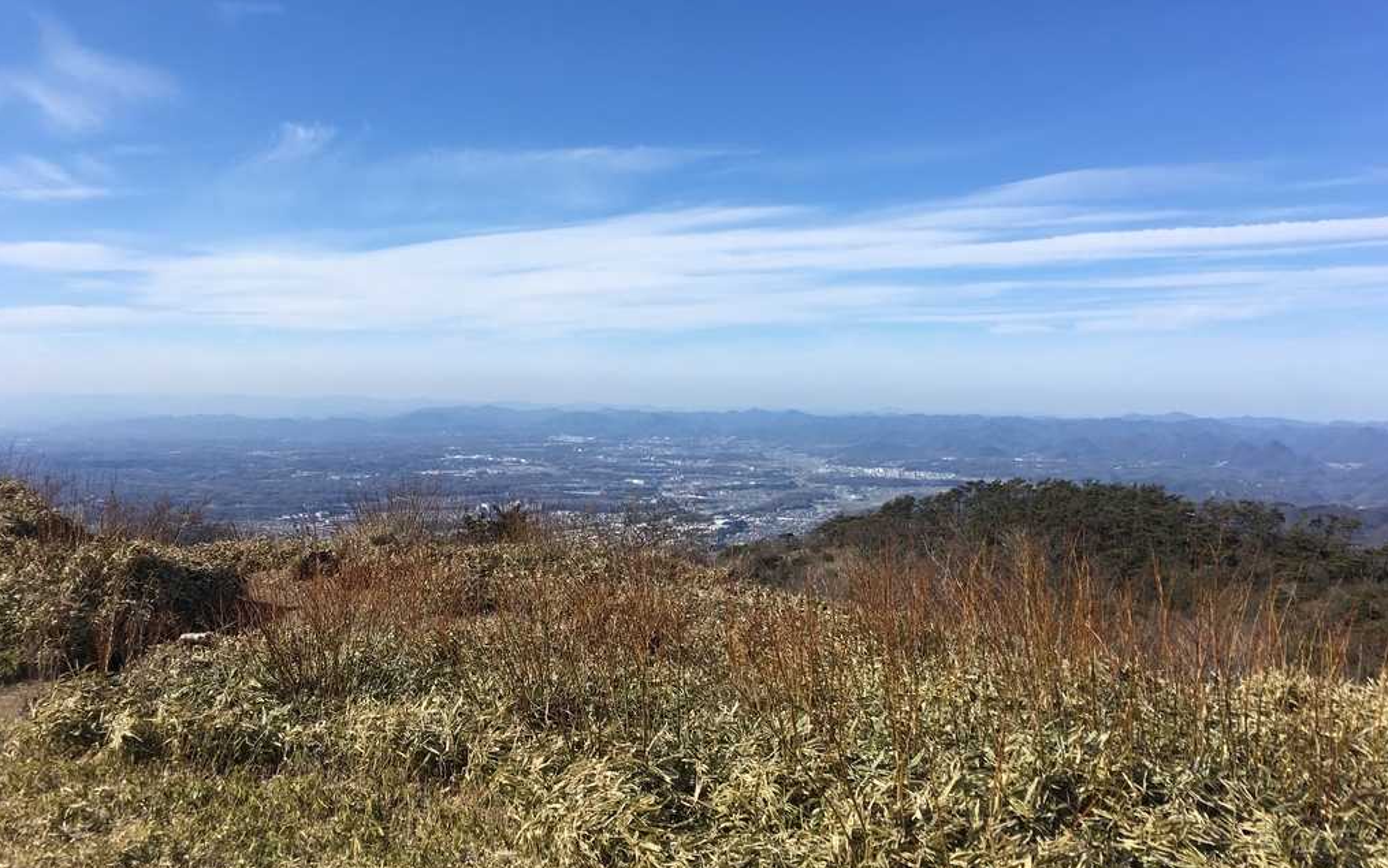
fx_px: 1173
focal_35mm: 31
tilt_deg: +1.1
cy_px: 381
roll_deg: -1.6
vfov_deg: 40.6
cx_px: 695
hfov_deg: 61.2
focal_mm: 4.15
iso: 25
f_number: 2.2
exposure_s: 1/2024
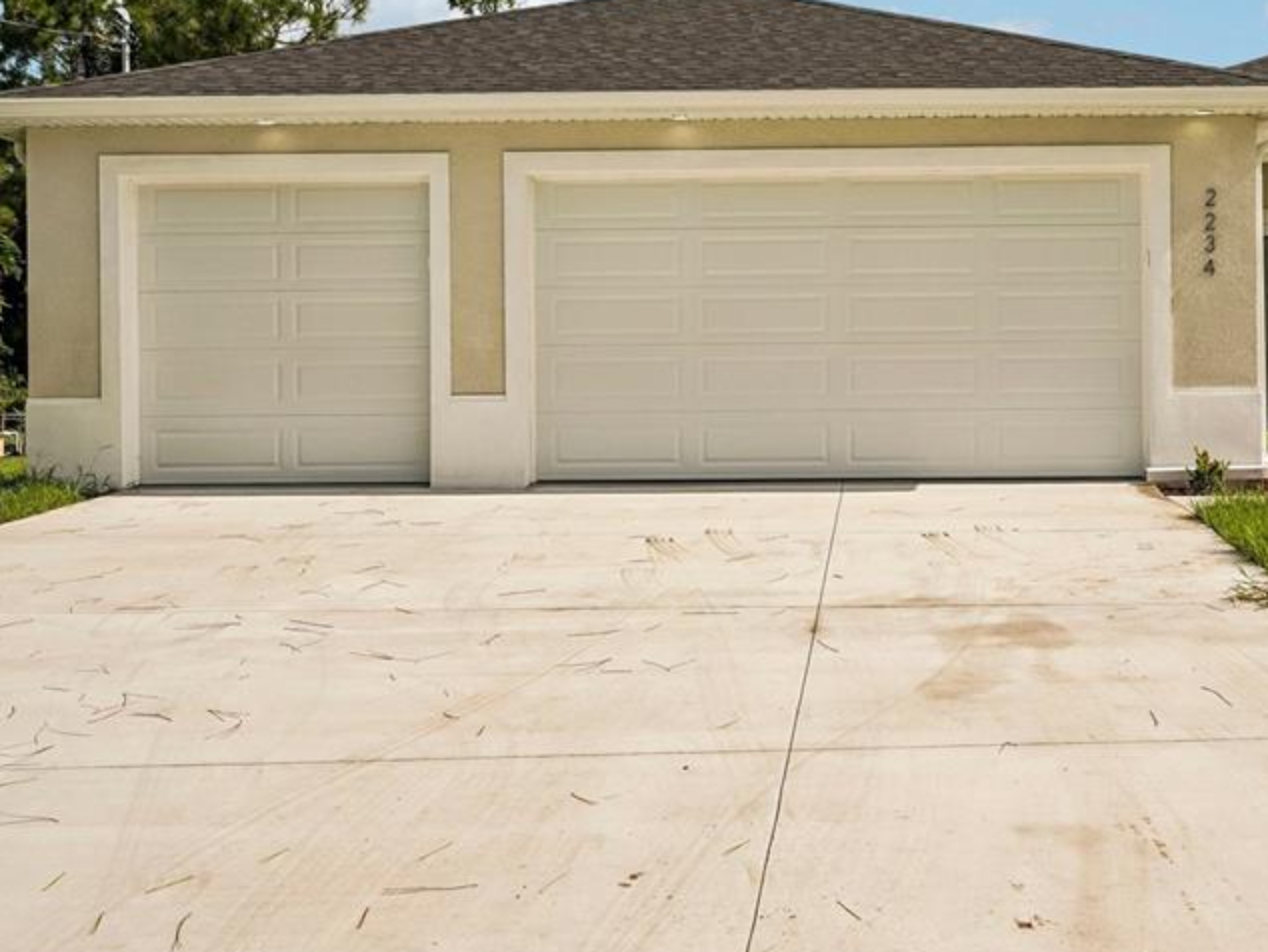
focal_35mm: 46
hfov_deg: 40.8
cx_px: 862
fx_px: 1677
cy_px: 416
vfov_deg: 31.6
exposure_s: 1/2500
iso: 400
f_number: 8
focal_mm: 29.5
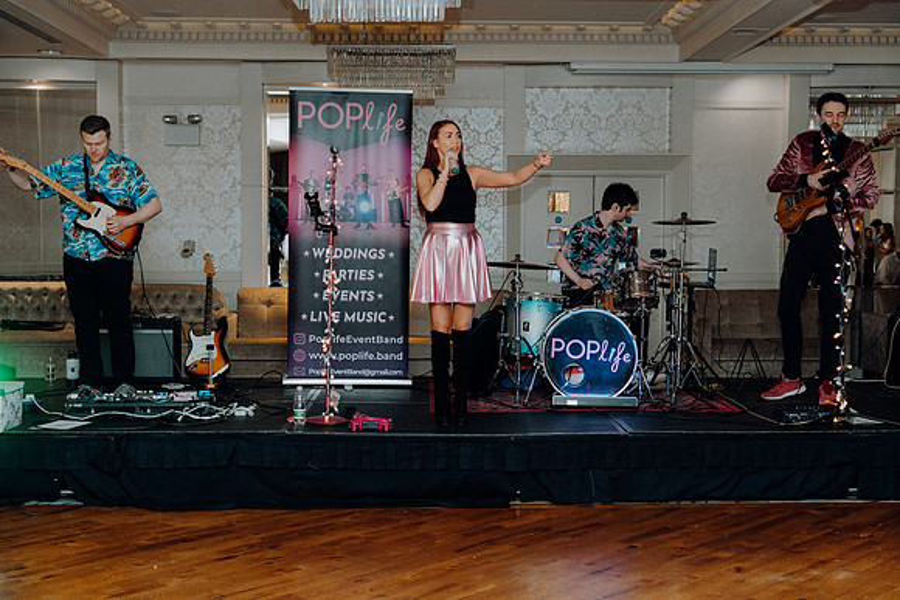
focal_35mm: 48
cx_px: 450
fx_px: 1200
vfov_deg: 28.1
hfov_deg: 41.1
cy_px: 300
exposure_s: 1/160
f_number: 3.5
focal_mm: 48
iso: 2500
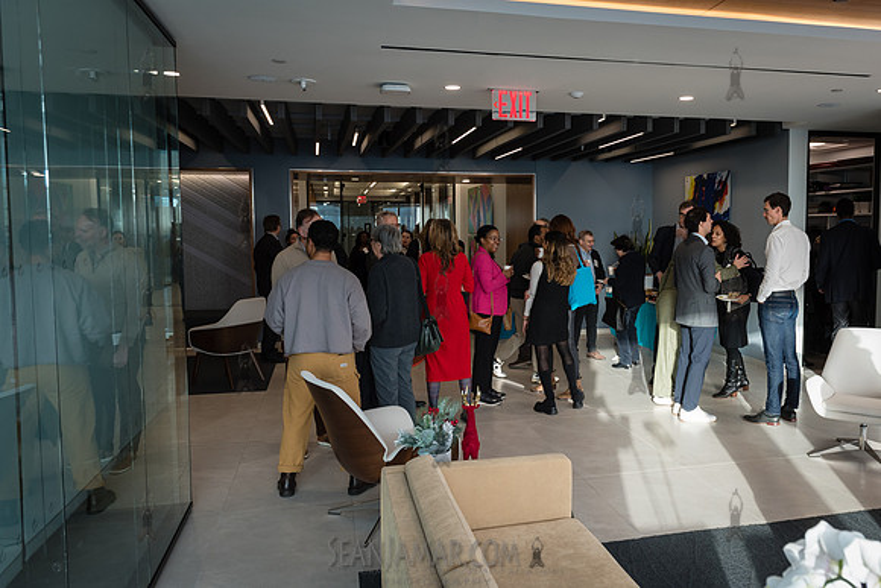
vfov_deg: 44.3
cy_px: 283
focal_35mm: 30
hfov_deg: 62.2
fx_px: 722
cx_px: 527
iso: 500
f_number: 5
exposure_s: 1/160
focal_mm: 24
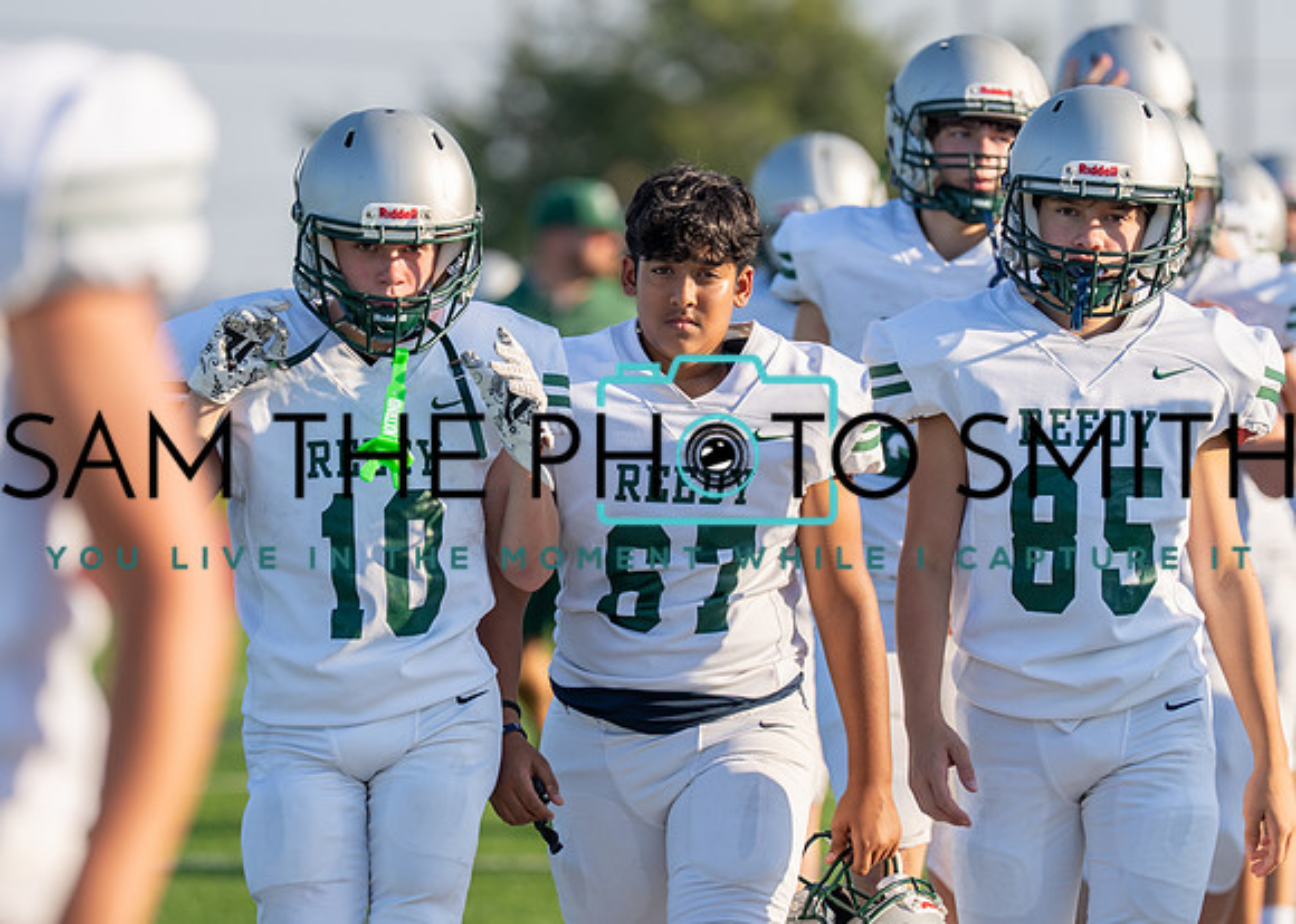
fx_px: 10959
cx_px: 667
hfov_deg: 6.8
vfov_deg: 4.8
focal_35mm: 298
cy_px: 428
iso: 100
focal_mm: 200
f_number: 2.8
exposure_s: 1/1600
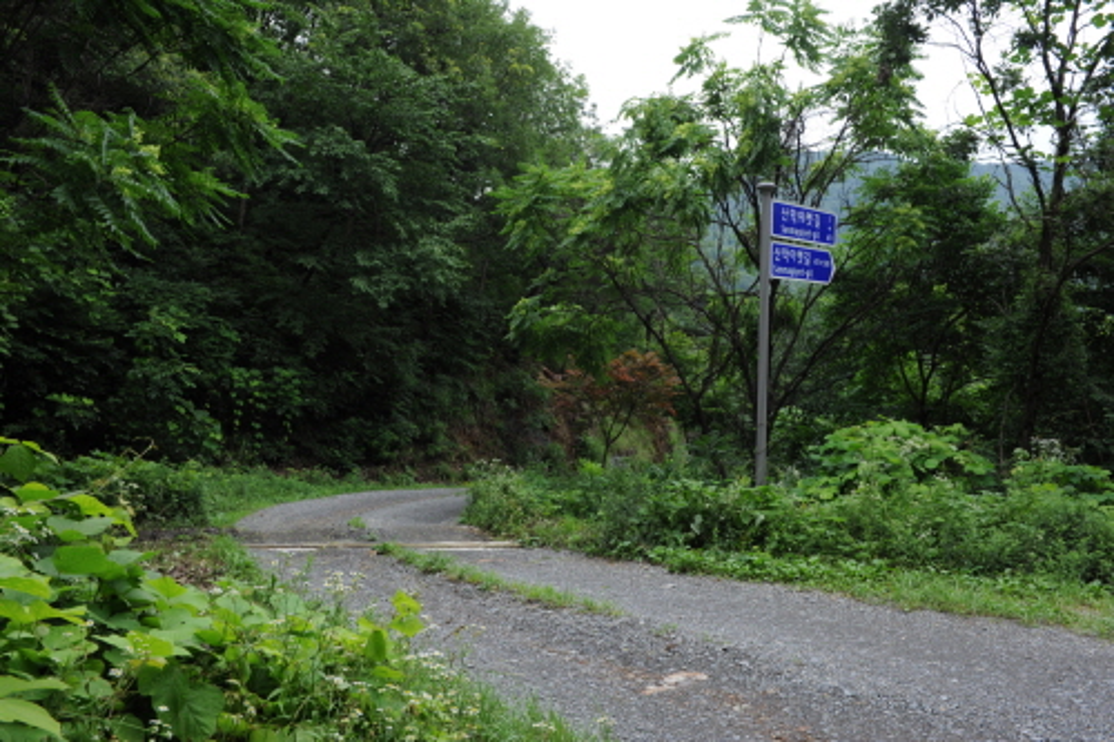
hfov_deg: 60.3
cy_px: 371
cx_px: 557
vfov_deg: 42.3
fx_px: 959
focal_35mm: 31
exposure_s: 1/320
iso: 800
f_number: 11
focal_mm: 31
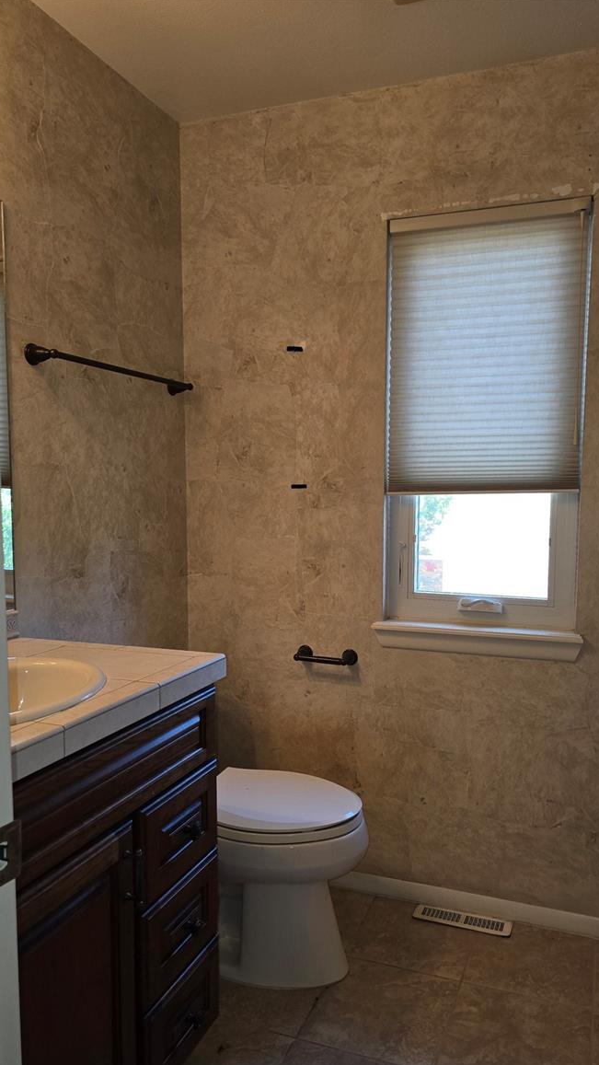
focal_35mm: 26
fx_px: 734
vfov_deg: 71.9
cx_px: 340
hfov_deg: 44.3
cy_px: 548
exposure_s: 1/60
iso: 50
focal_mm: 6.3
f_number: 1.7
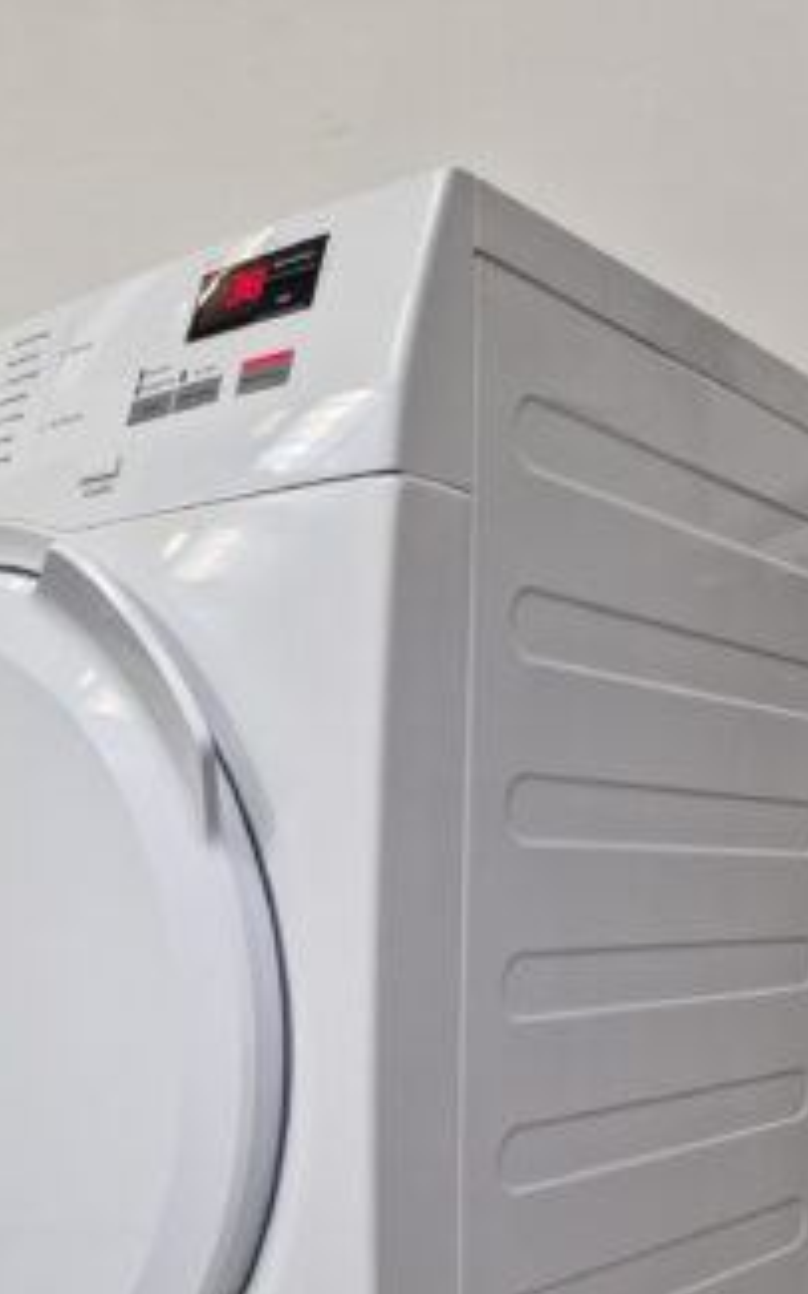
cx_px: 279
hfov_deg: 31.8
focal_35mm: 40
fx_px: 1410
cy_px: 1053
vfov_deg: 46.4
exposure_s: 1/100
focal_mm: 6.4
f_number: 1.8
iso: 200
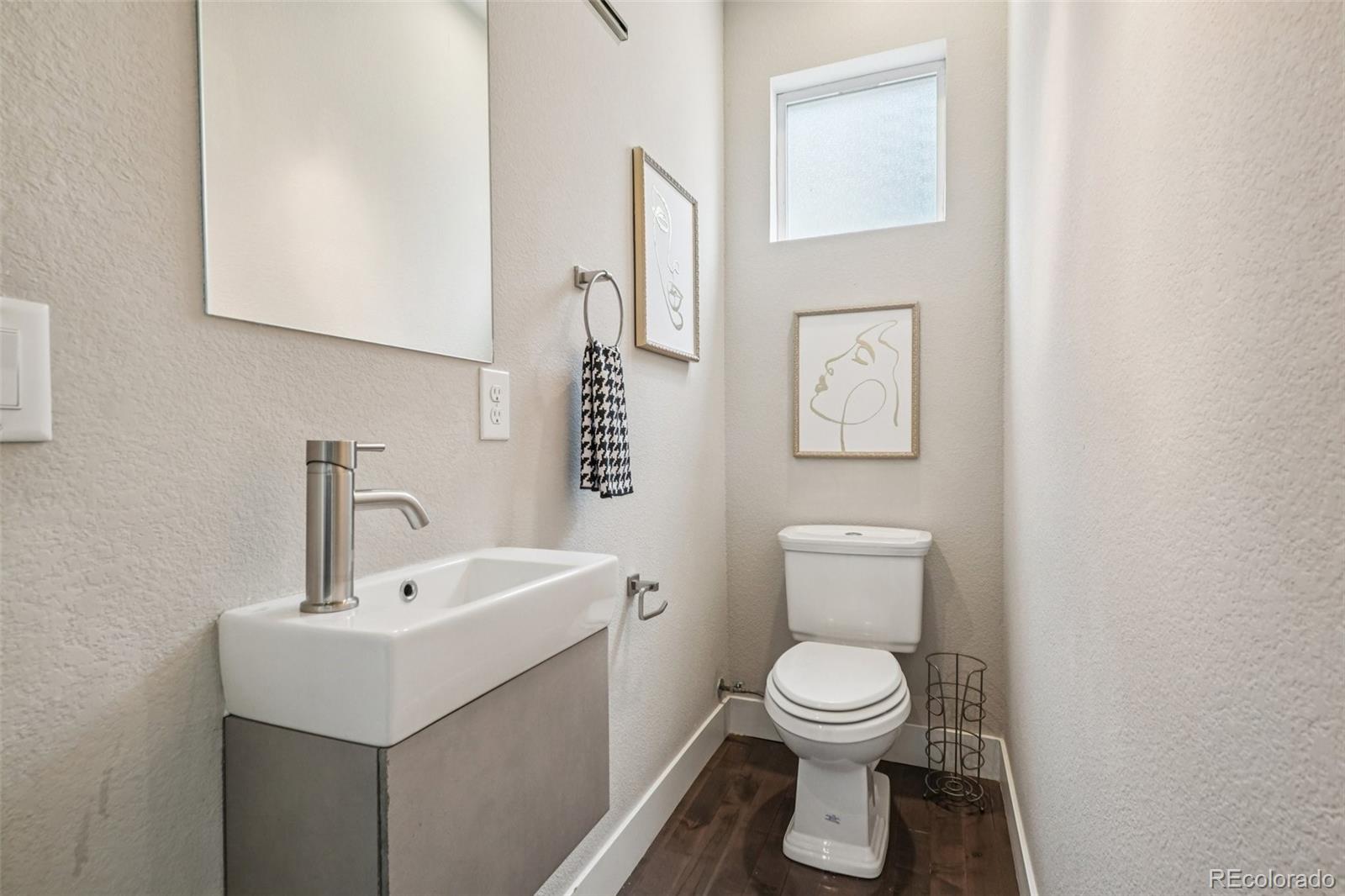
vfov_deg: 72.0
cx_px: 672
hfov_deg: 95.0
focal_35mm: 16
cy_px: 448
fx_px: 616
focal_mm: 11
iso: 640
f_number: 8
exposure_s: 1/30
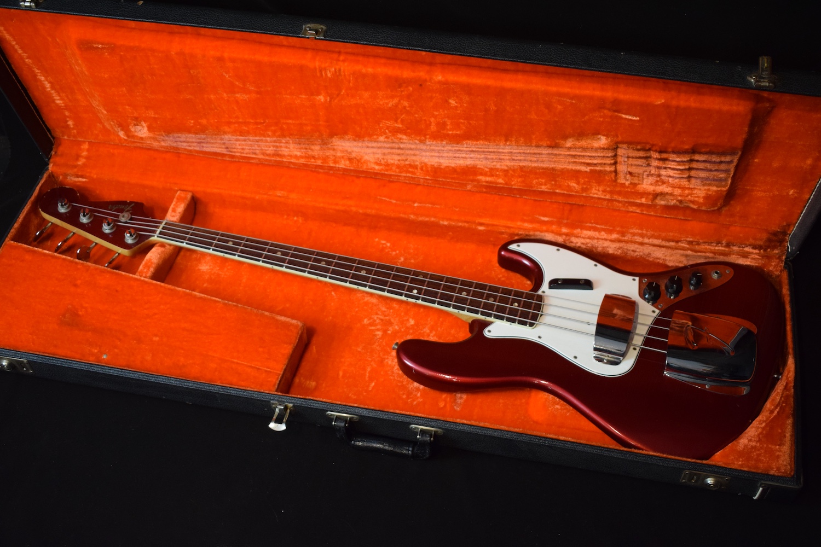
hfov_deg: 46.4
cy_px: 274
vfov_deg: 31.9
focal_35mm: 42
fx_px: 958
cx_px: 410
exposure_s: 1/60
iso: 1600
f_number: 4.2
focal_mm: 28
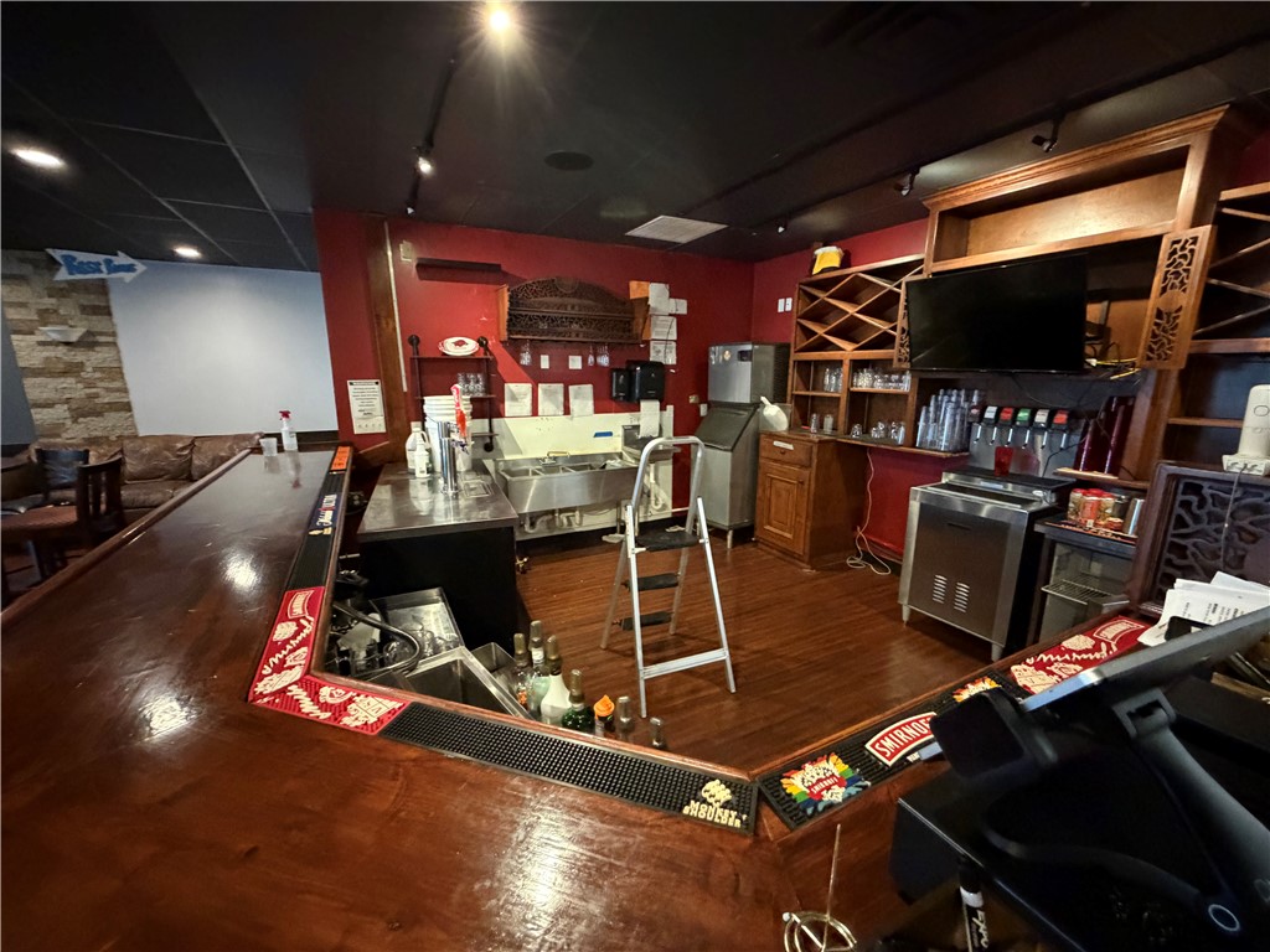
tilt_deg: -11.5
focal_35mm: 14
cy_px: 476
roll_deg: +1.7
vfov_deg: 85.7
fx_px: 514
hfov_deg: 102.1
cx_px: 635
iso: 1250
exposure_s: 1/30
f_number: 2.2
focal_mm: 2.22
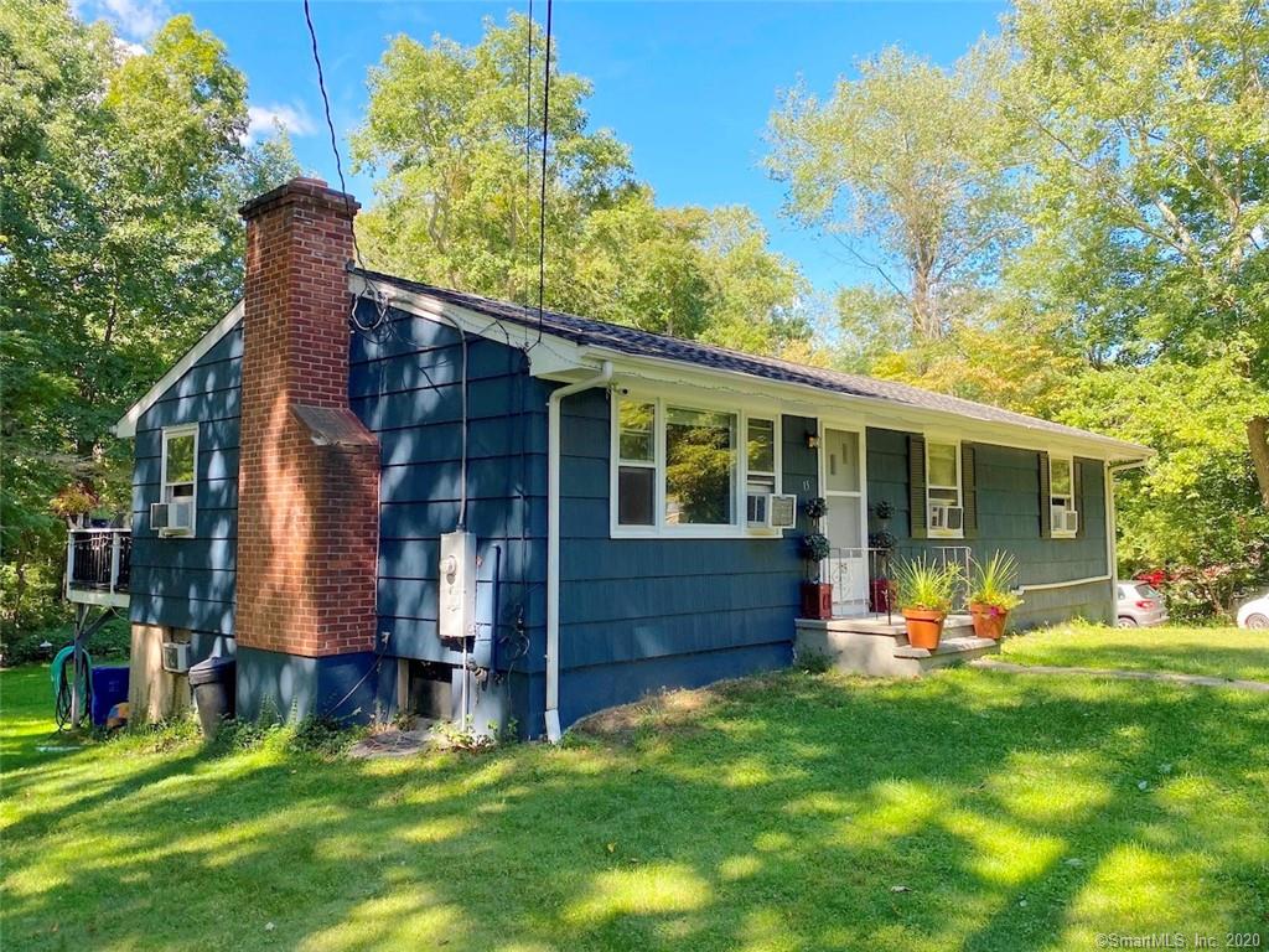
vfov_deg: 53.1
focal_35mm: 26
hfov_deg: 67.3
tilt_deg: +5.2
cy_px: 476
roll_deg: -2.1
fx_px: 953
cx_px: 634
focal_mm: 4.25
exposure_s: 1/475
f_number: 1.8
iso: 32
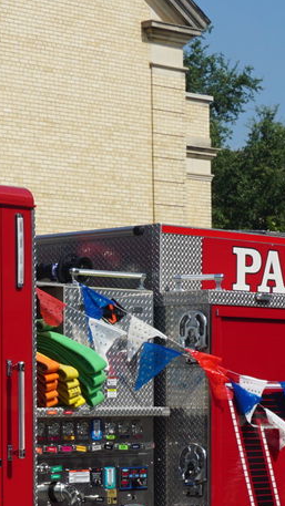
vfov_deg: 16.1
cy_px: 441
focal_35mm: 132
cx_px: -136
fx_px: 1774
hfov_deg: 9.0
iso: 100
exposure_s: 1/250
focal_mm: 20
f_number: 11
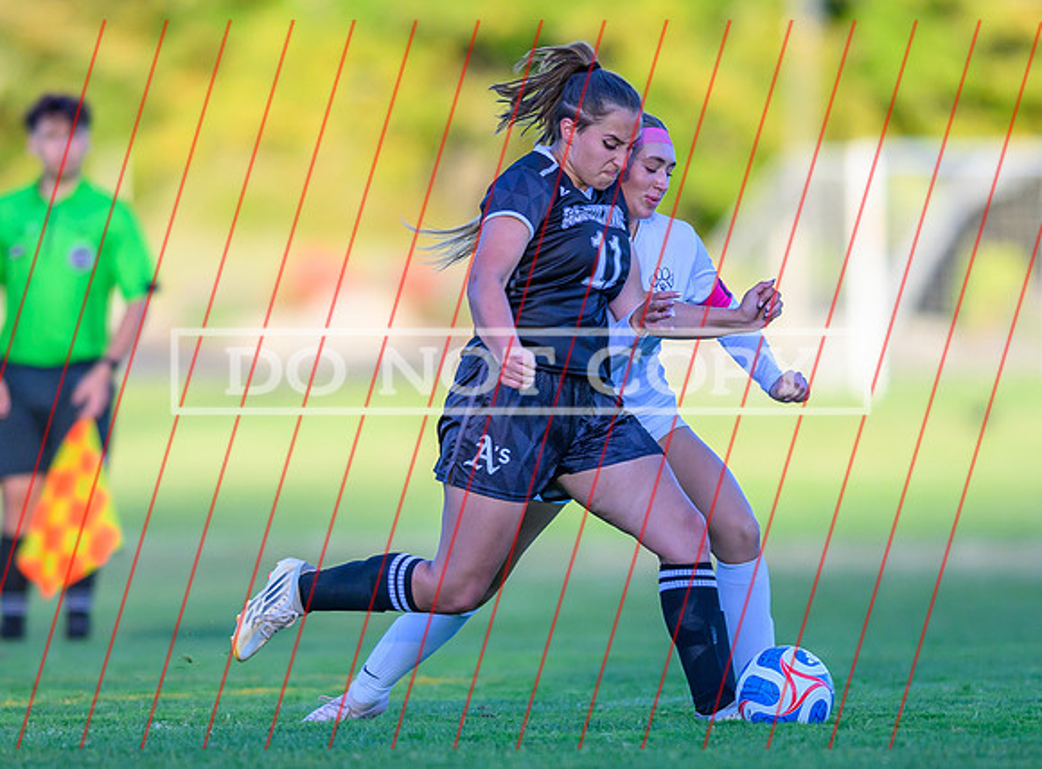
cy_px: 513
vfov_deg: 1.8
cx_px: 378
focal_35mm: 799
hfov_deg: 2.5
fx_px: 23919
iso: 360
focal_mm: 400
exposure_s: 1/1600
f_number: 2.8
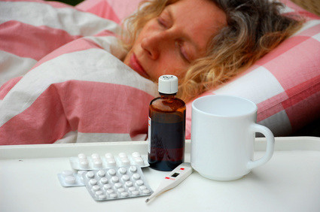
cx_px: 160
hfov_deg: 16.1
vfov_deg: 10.7
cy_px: 106
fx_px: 1132
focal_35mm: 128
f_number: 5.6
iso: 200
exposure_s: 1/320
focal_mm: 85
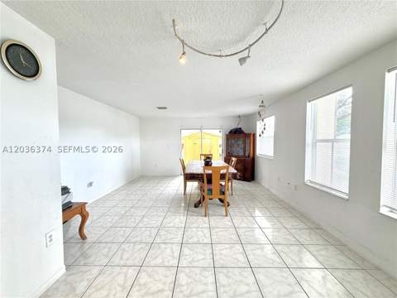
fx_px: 161
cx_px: 198
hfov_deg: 102.1
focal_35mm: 14
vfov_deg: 85.7
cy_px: 149
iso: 64
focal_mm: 2.22
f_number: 2.2
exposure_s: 1/120
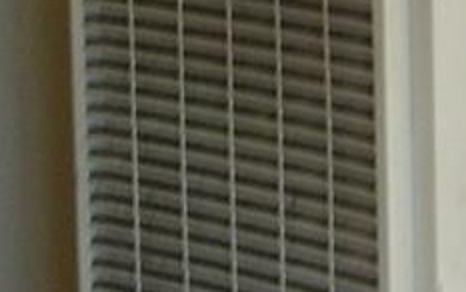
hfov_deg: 8.1
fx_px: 3292
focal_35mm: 259
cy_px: -70
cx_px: 330
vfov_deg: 5.1
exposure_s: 1/20.1
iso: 79
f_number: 2.8
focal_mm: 7.8
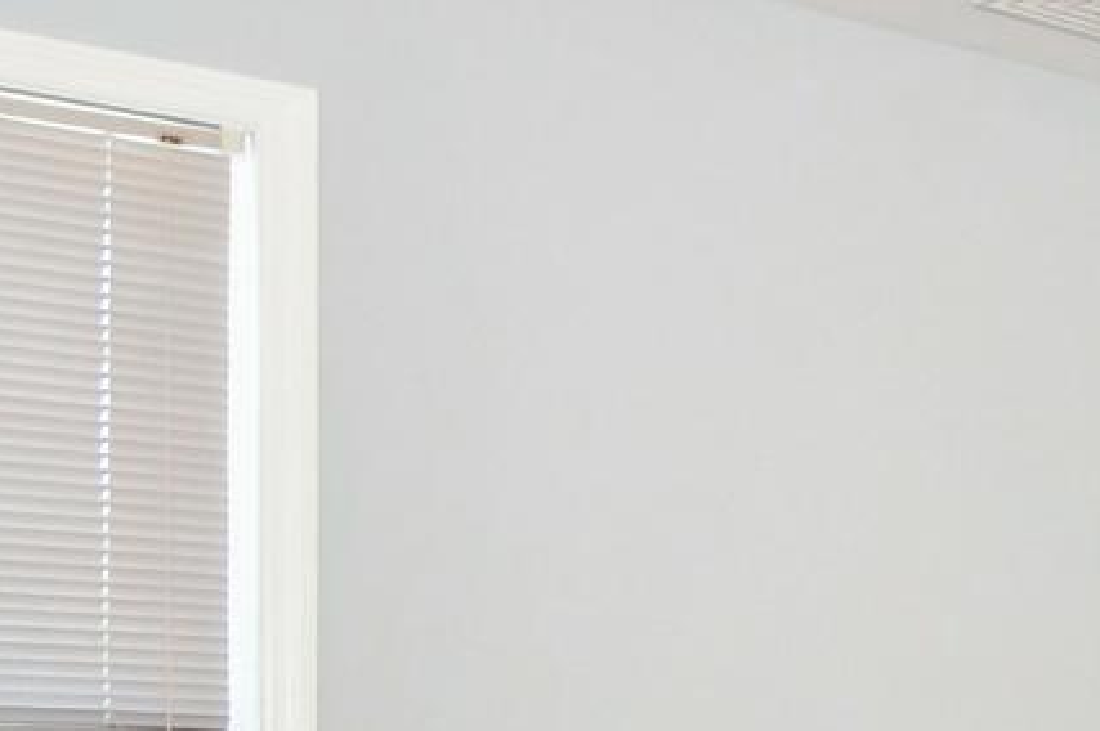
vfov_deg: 18.4
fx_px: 2198
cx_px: 1909
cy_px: 725
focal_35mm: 72
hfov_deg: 20.8
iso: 500
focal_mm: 10
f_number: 3.5
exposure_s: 1/160
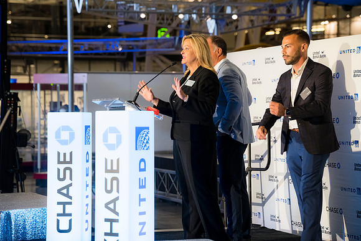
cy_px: 120
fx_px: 993
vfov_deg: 13.8
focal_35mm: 99
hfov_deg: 20.6
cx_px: 180
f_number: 4
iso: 2200
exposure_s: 1/125
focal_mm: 99
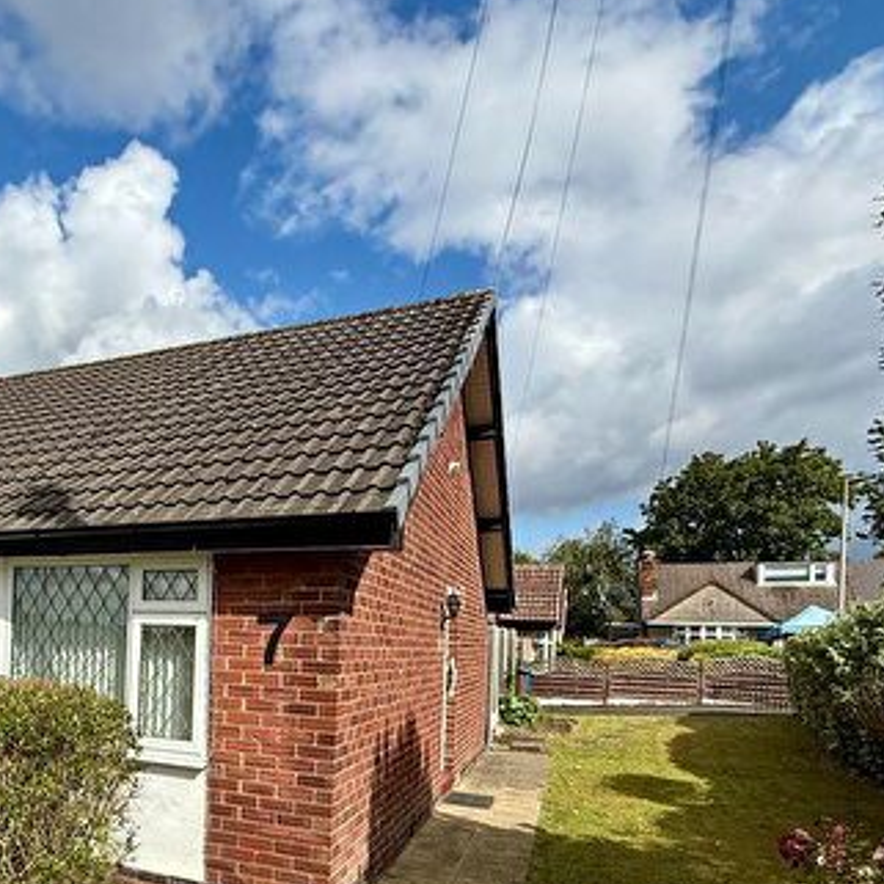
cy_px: 635
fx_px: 780
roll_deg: -1.9
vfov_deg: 56.9
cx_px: 135
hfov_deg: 53.7
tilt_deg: -0.2
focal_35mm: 27
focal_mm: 2.22
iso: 50
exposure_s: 1/2410
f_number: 2.2
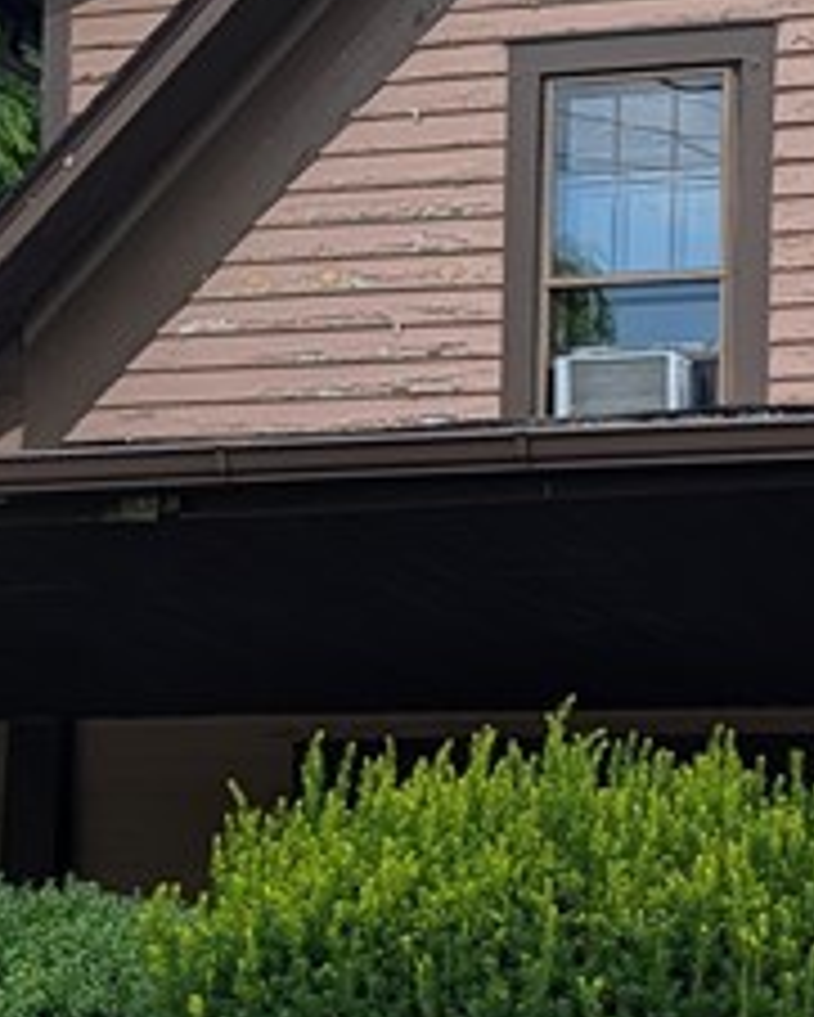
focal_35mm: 106
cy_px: 1145
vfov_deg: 17.4
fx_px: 3190
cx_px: 1190
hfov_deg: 13.7
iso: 20
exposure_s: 1/698
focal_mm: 6.9
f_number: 1.68
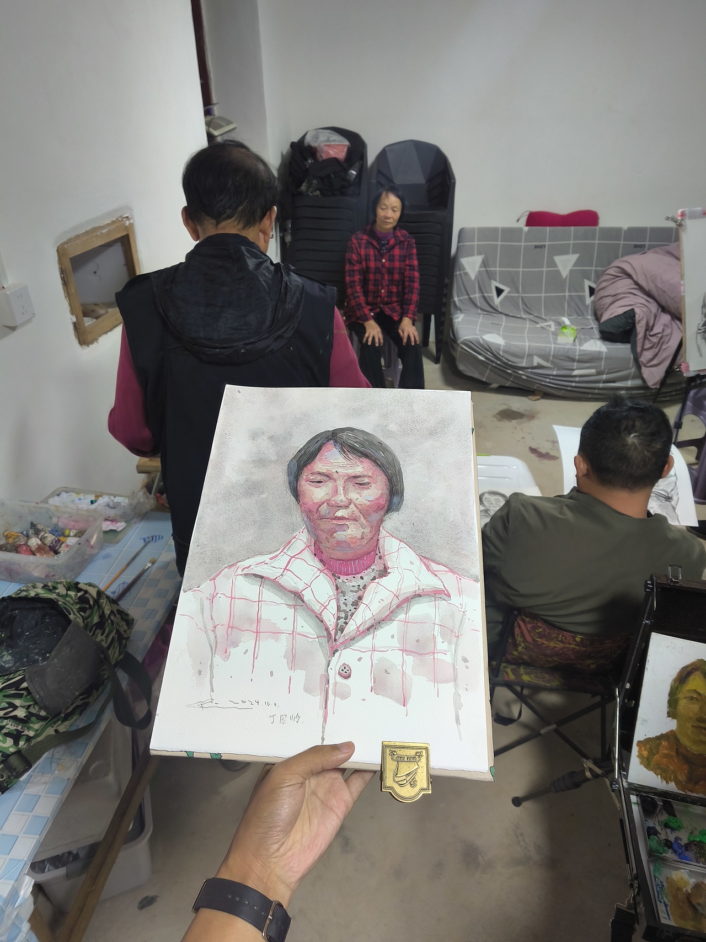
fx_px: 626
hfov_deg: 58.9
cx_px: 353
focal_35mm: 23
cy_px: 471
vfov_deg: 73.9
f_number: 1.7
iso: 250
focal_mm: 5.35
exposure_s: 1/100
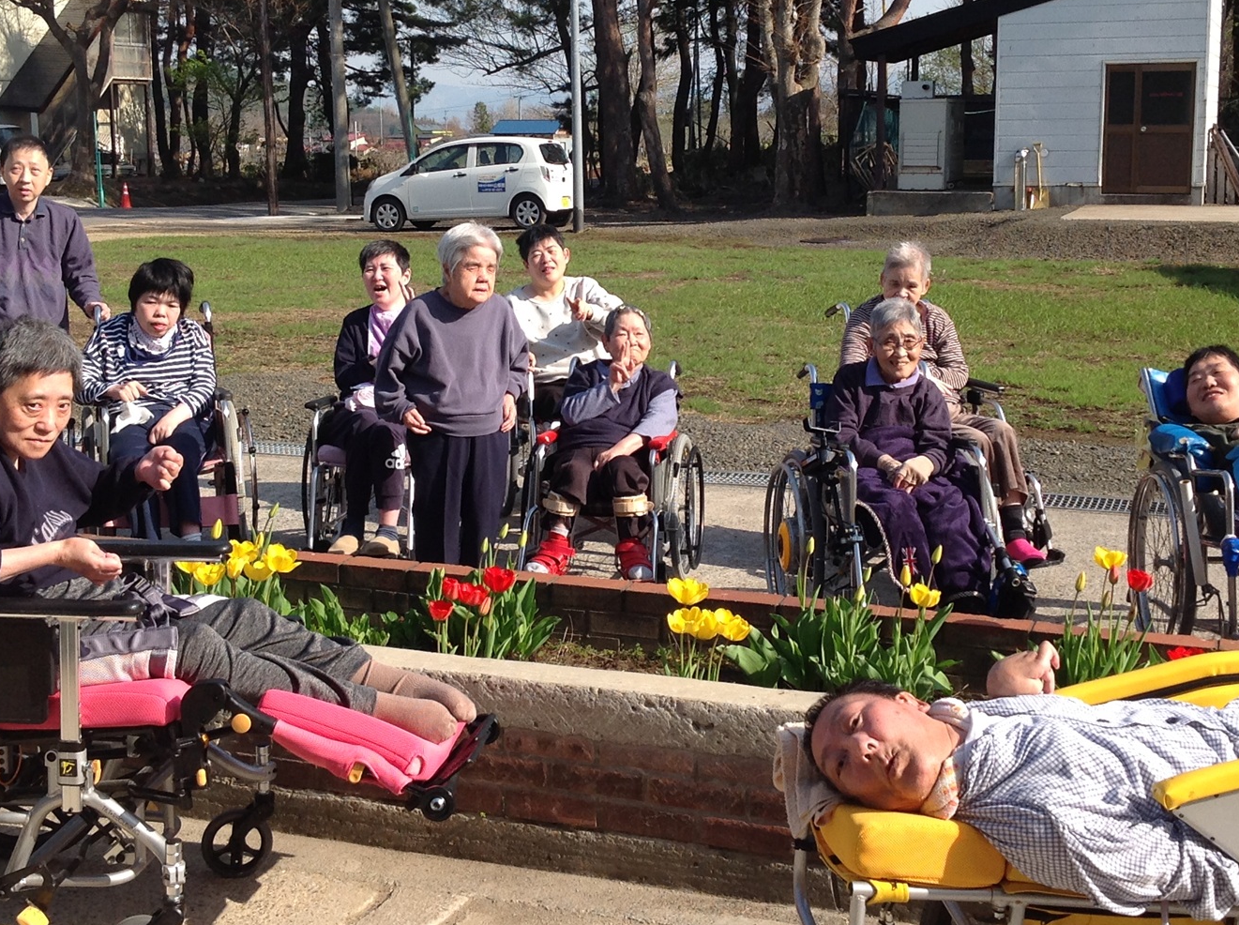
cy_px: 352
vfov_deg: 27.4
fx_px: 1894
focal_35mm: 53
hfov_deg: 36.2
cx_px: 611
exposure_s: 1/1259
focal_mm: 4.28
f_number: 2.4
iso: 50
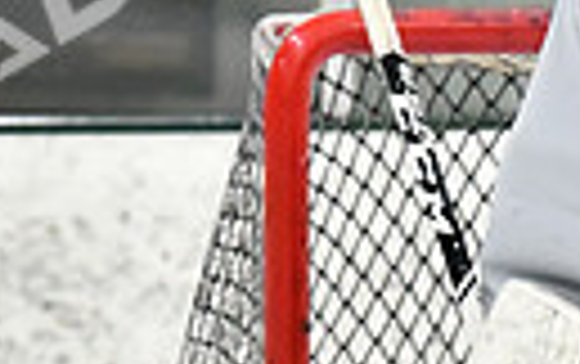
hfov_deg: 1.7
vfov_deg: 1.1
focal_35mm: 1237
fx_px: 19579
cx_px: 701
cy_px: 398
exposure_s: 1/1250
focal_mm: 180
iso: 5000
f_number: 2.8
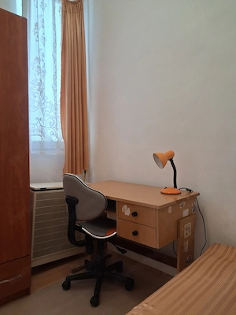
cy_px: 158
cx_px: 118
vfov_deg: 65.3
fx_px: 245
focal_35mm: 27
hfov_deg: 51.4
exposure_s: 1/120
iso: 200
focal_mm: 4
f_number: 1.8
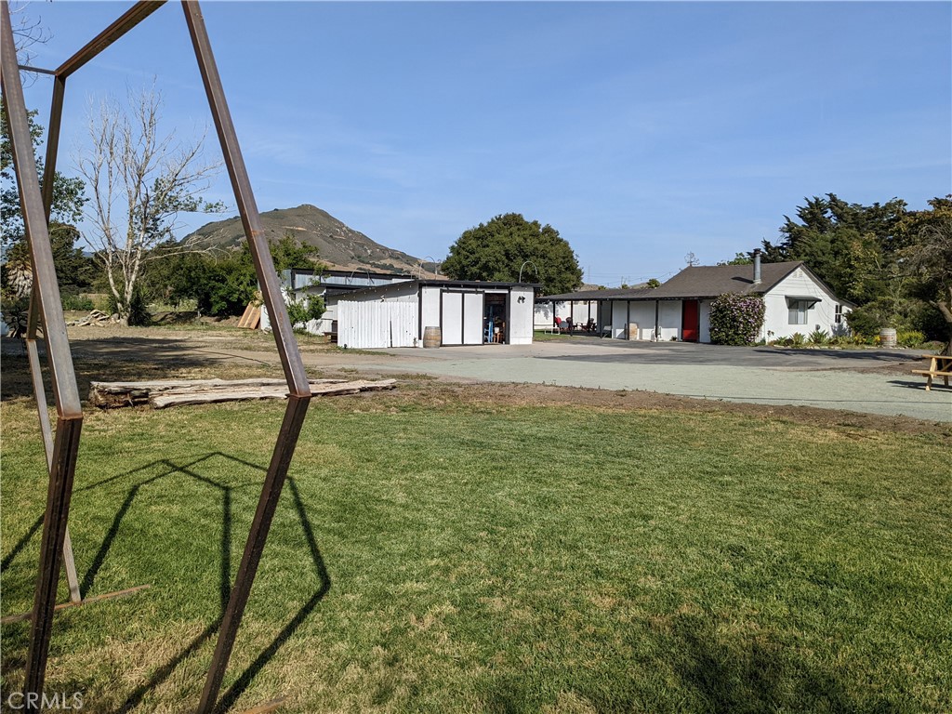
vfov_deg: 51.4
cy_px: 357
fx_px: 743
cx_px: 476
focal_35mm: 27
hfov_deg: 65.3
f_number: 1.73
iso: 66
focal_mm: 4.38
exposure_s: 1/7812
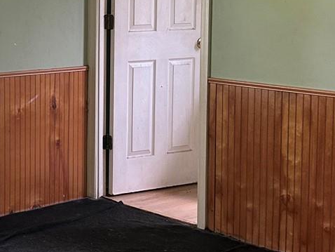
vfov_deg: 16.9
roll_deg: +0.7
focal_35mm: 87
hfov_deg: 21.3
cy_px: 53
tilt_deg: -4.4
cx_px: -34
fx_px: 842
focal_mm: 5.7
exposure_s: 1/87
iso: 125
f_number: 1.5
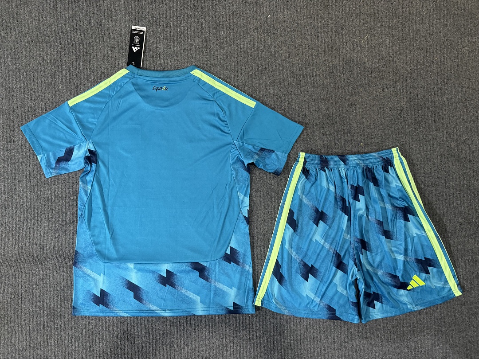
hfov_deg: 71.6
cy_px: 180
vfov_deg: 56.8
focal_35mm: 24
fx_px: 332
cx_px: 240
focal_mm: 6.76
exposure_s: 1/50
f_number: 1.78
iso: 400
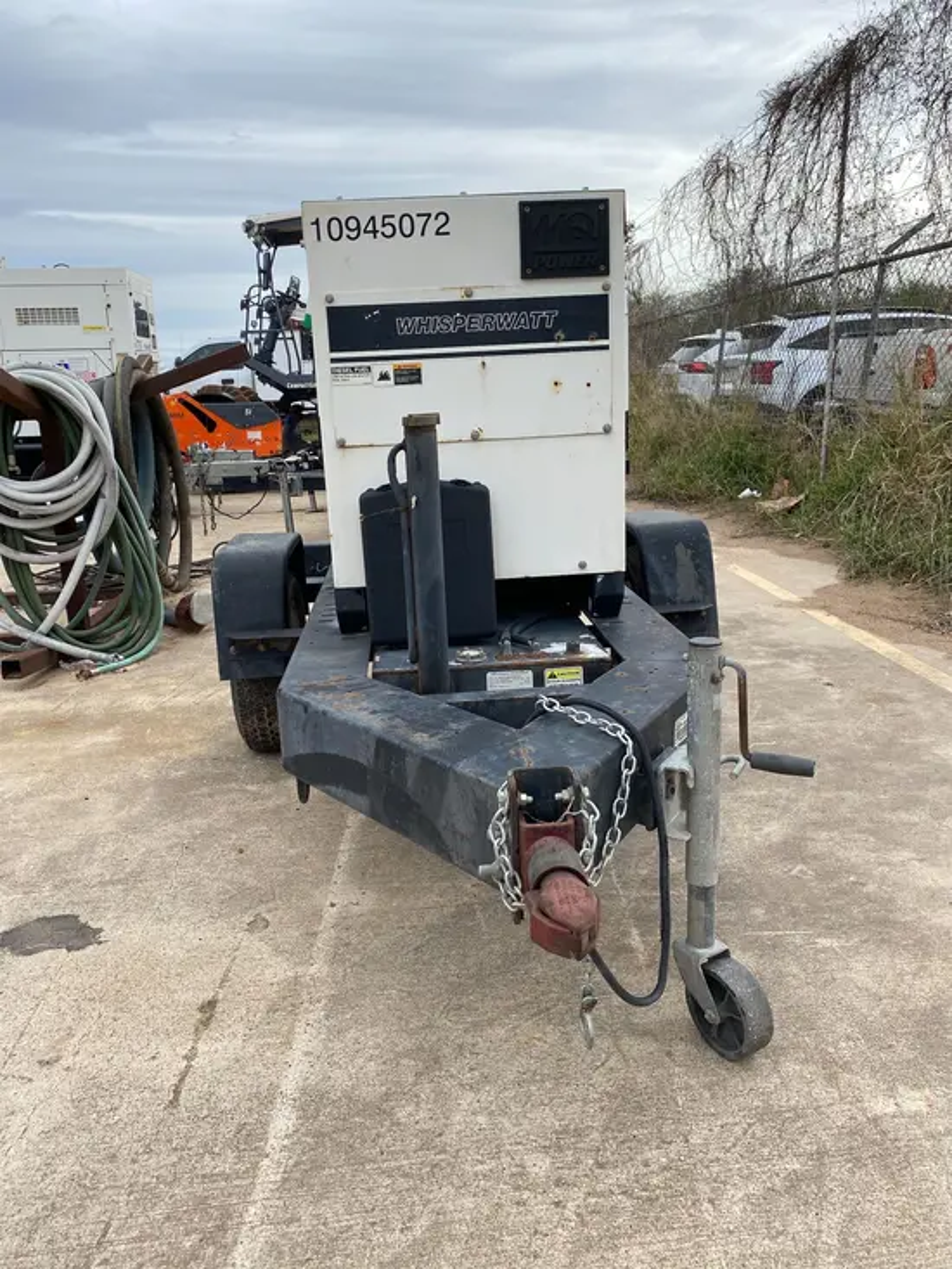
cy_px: 634
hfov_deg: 53.1
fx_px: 953
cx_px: 476
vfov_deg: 67.3
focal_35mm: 26
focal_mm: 4.25
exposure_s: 1/1608
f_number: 1.8
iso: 32
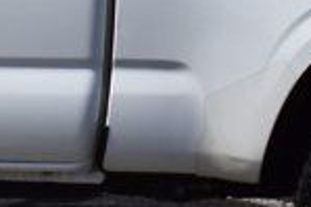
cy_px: -42
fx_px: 2765
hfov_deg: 6.4
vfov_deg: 4.3
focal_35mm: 320
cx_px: -109
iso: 200
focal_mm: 31
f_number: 11
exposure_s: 1/640
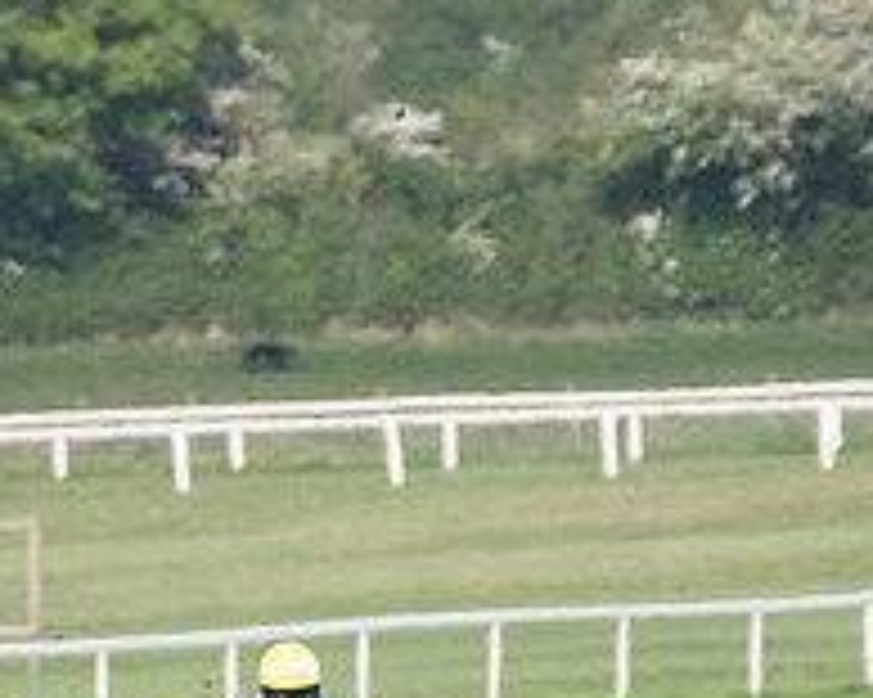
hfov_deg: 1.0
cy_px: 950
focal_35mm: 1905
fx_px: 49196
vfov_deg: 0.8
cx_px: -62
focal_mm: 280
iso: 400
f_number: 4
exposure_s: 1/3200
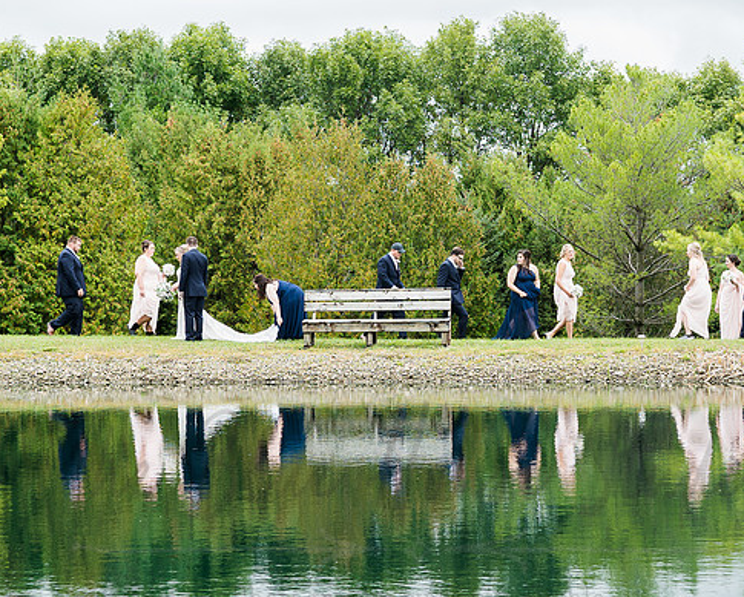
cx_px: 340
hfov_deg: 20.1
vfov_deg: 16.2
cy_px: 341
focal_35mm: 95
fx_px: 2094
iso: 100
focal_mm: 28
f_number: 4.5
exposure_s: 1/80
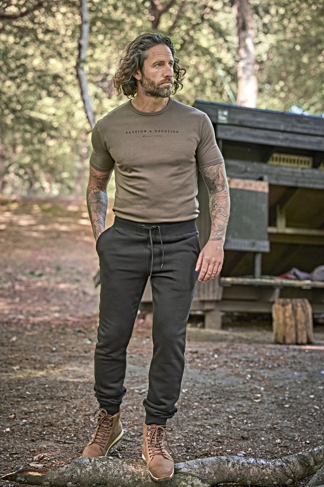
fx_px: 810
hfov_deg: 22.6
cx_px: 162
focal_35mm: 60
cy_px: 244
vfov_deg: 33.4
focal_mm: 60
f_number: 2.8
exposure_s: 1/400
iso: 1000
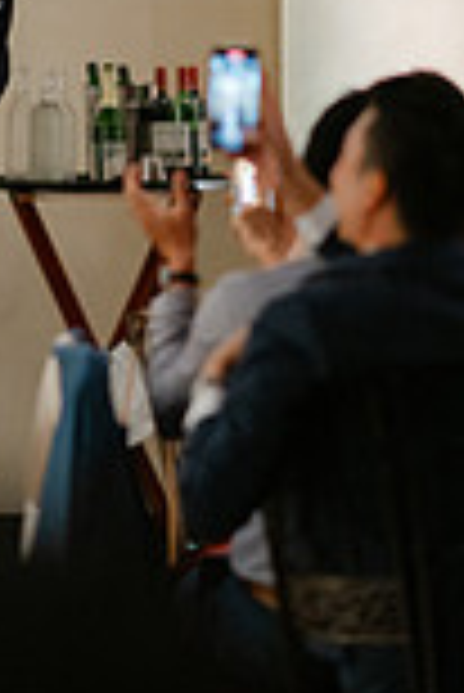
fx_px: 5902
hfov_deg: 4.5
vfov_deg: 6.7
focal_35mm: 306
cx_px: -153
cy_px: 153
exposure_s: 1/200
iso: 500
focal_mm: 105
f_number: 1.4
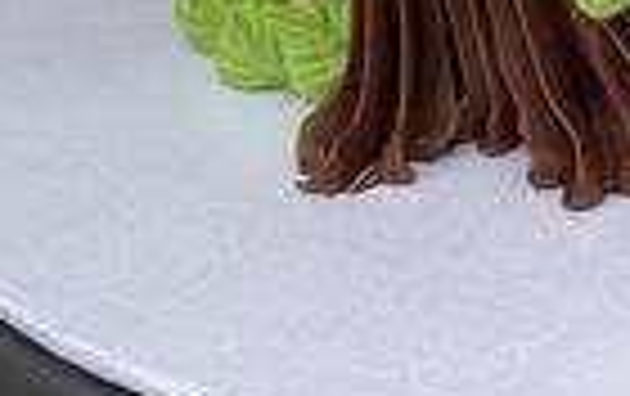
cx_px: 817
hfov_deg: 18.0
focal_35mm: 108
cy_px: -333
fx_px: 1857
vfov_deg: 11.3
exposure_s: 1/79.4
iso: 99
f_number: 1.85
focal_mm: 6.81
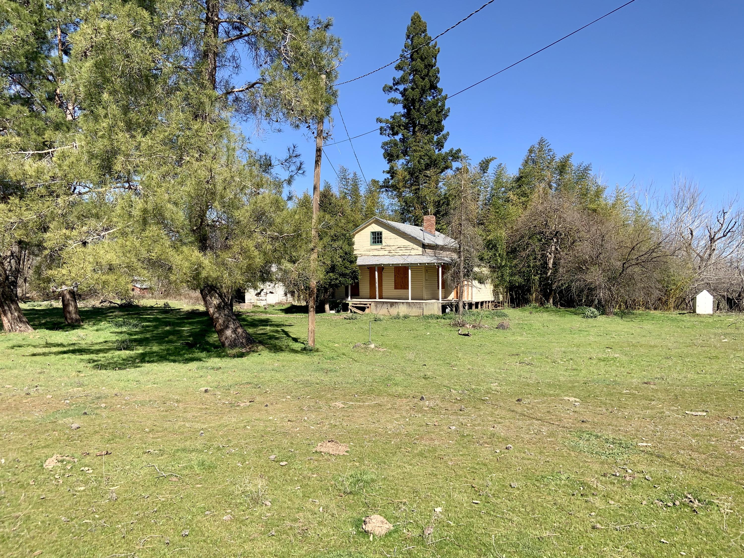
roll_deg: -0.9
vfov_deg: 53.1
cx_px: 372
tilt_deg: +2.4
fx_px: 559
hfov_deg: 67.3
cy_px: 279
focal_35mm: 26
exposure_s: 1/1610
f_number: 1.8
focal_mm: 4.25
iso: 25
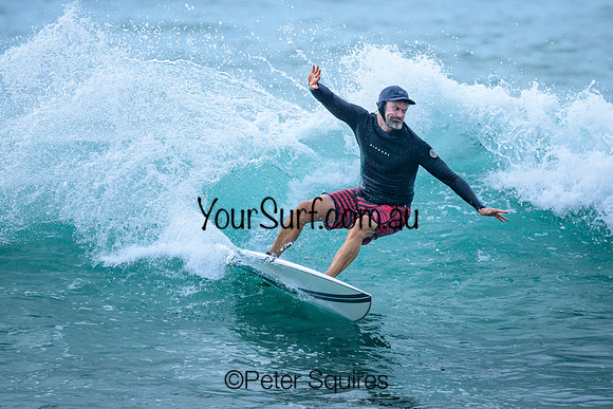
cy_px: 135
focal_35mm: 1073
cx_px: 327
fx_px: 18275
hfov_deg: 1.9
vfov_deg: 1.3
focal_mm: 800
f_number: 6.3
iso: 400
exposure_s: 1/3200
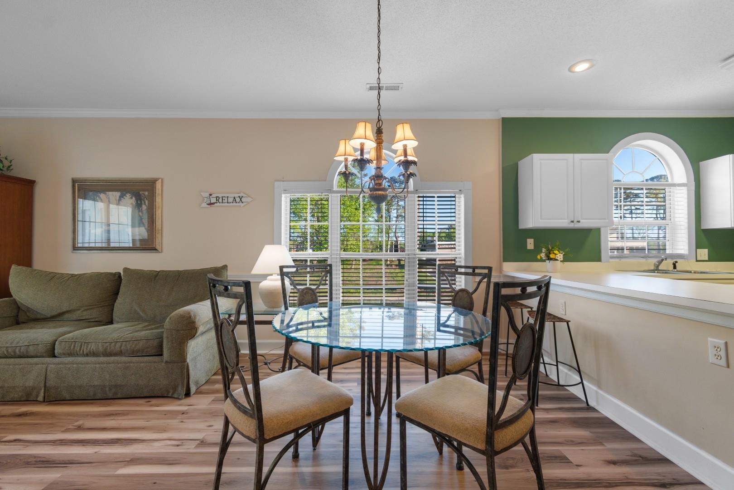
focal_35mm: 15
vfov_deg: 77.3
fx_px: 306
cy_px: 245
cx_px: 367
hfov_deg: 100.4
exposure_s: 1/25
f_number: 4.5
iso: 100
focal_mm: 10
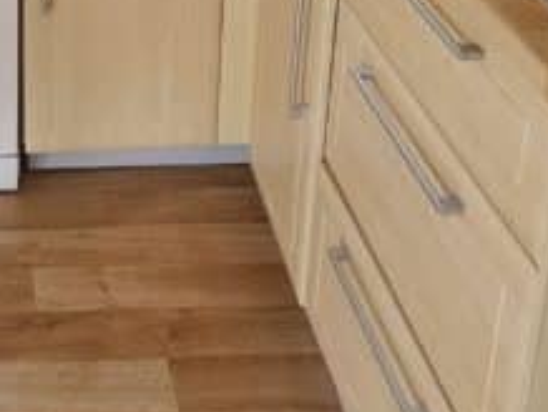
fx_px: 967
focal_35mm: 61
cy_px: -219
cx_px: -3
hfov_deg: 29.5
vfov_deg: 20.4
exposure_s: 1/100
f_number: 2.2
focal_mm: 2.2
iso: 64
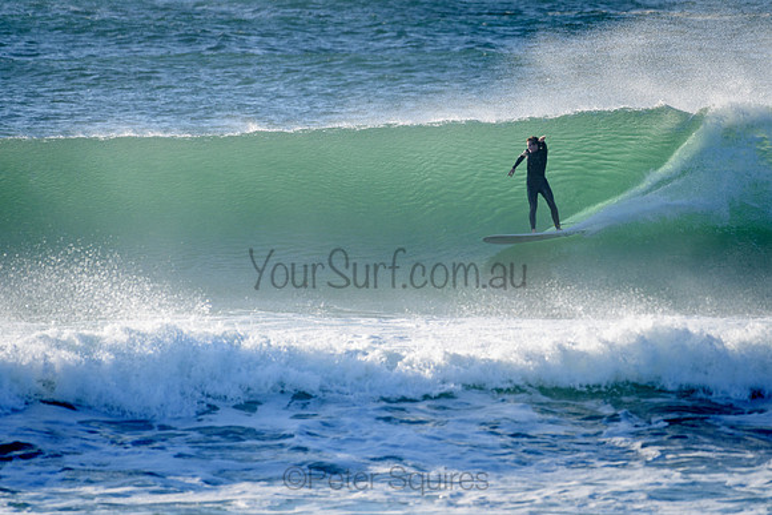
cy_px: 181
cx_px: 483
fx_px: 13908
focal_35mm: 648
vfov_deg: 2.1
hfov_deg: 3.2
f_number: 5.6
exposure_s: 1/1250
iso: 180
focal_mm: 500
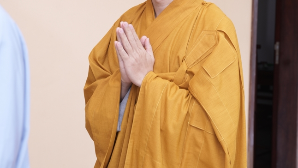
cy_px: 57
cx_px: 149
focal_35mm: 79
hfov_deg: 26.8
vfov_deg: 15.3
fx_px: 624
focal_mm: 50
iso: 200
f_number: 4.5
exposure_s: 1/160
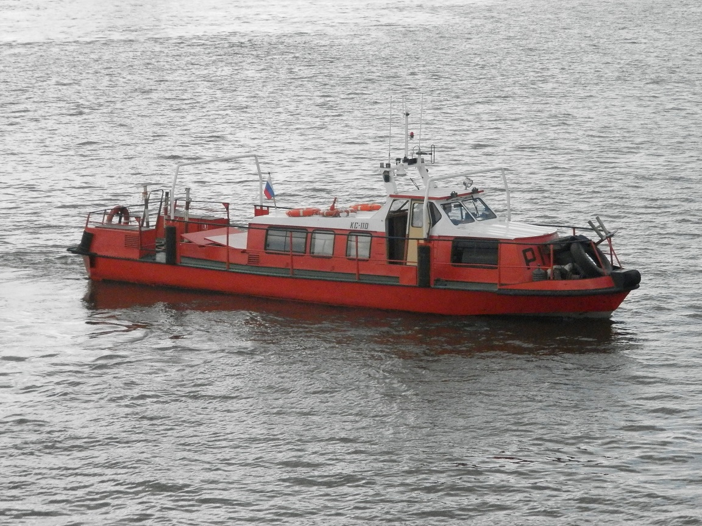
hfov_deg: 14.9
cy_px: 263
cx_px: 351
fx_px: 2677
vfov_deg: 11.2
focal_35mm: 132
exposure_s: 1/500
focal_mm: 23.6
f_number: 13.4
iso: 800
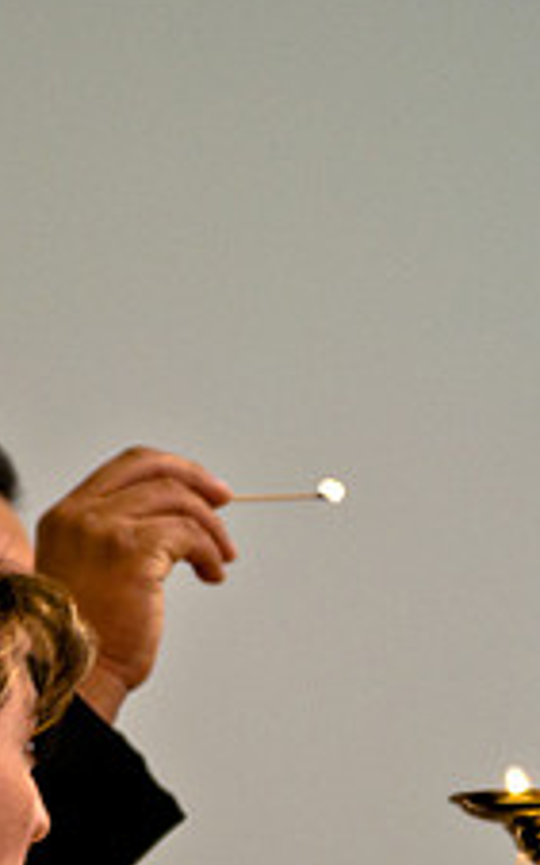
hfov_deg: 1.7
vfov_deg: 2.7
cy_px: 714
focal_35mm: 784
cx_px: 272
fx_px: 18484
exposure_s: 1/100
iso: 400
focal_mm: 200
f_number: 2.8
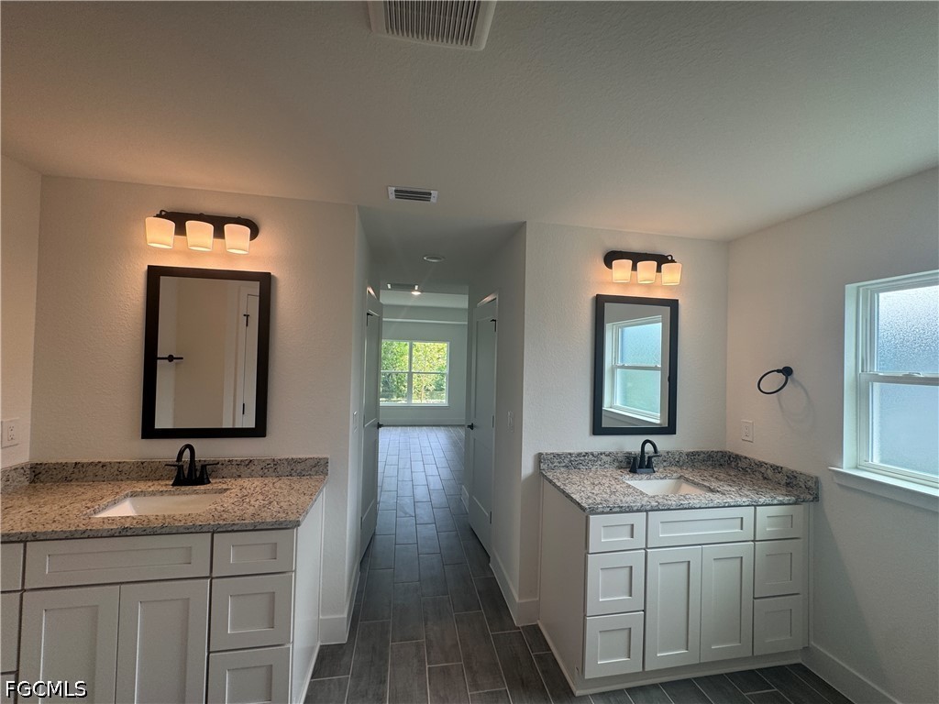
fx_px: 380
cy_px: 352
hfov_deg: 102.1
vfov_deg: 85.7
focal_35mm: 14
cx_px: 470
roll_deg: -1.7
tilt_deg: +1.6
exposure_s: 1/120
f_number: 2.2
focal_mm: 2.22
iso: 50
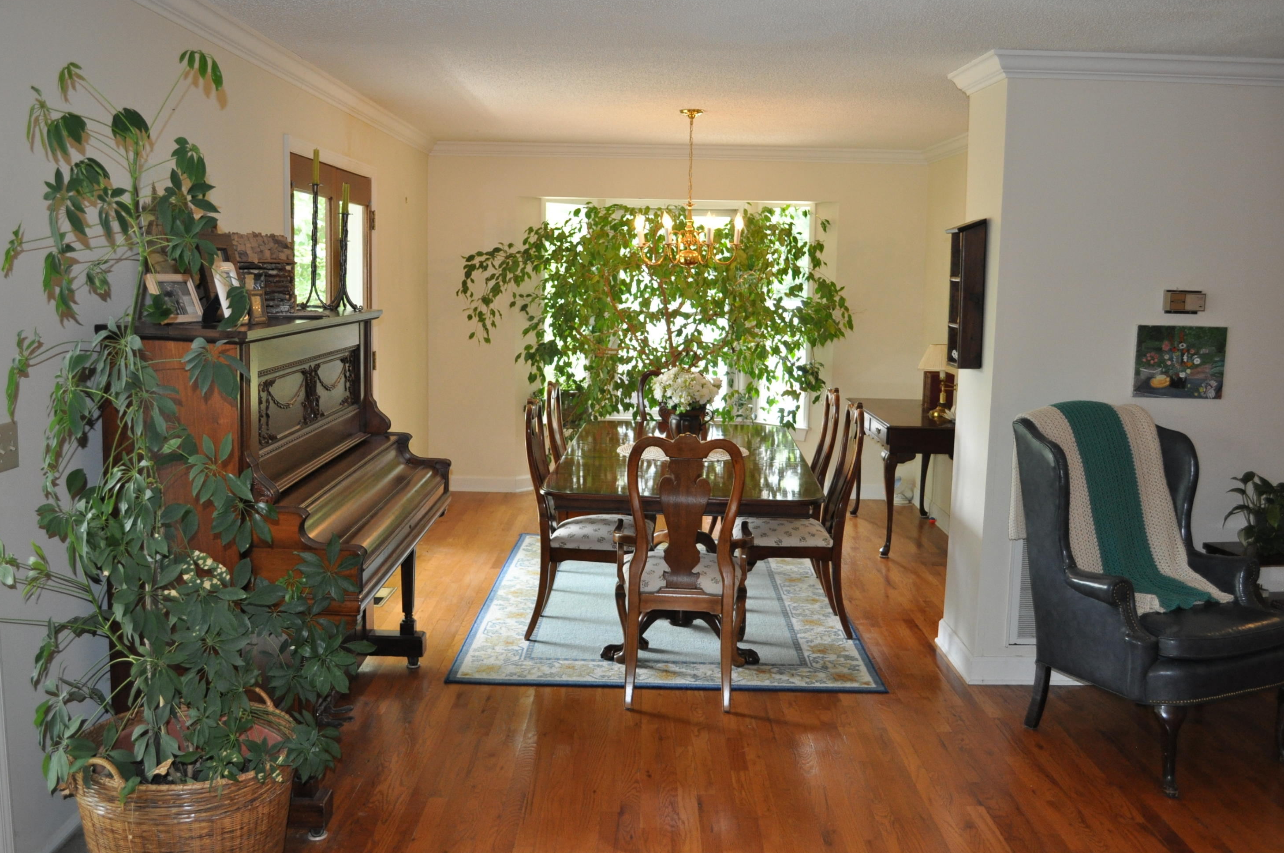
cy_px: 427
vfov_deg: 38.8
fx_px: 1211
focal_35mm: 34
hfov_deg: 55.9
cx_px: 636
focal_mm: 22
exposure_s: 1/125
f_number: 3.8
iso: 800
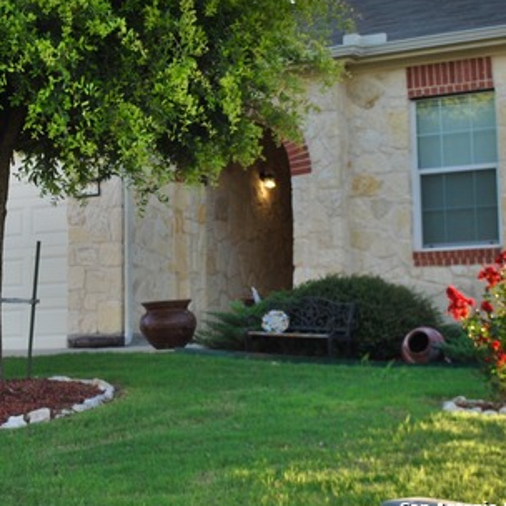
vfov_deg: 20.1
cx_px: 133
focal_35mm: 86
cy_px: 161
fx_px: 1422
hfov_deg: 20.0
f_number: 5.6
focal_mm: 32
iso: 100
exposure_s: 1/125
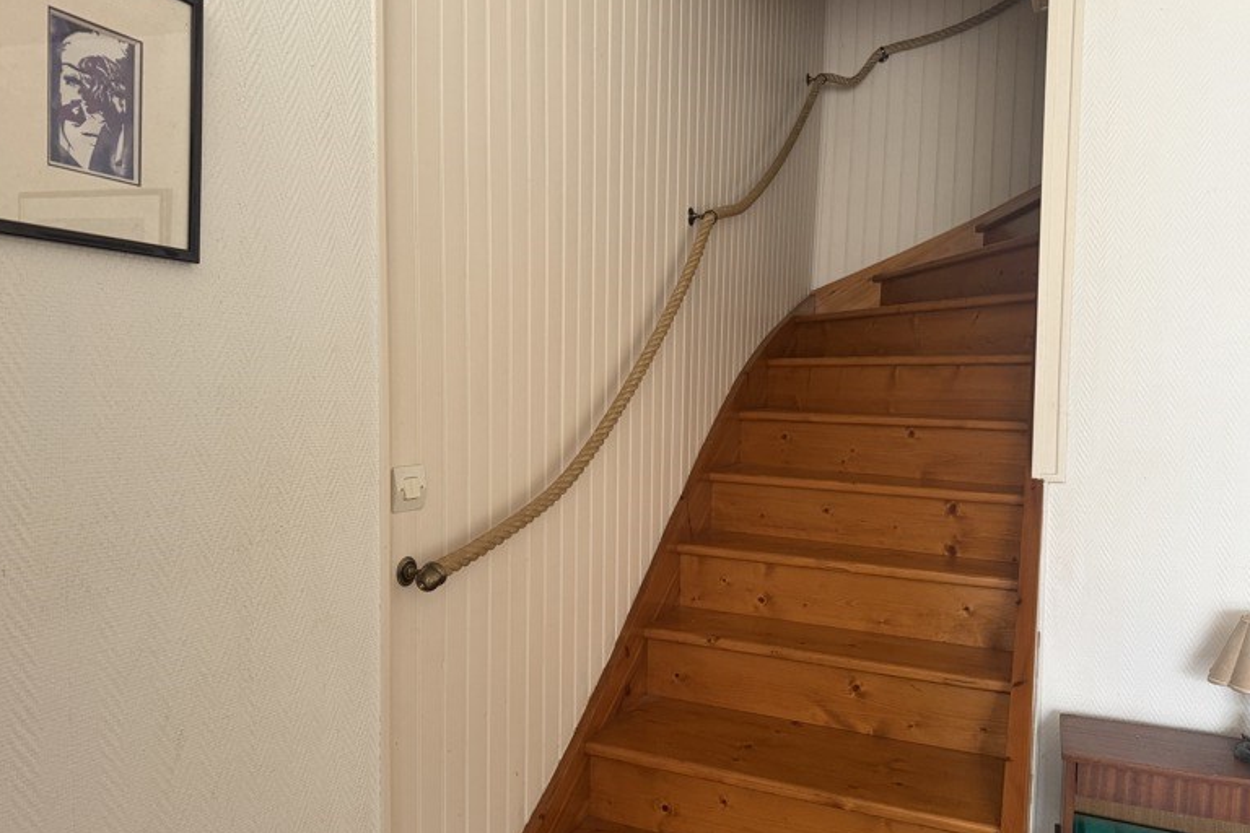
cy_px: 444
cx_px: 627
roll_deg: -1.3
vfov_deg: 49.5
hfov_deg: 69.4
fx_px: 903
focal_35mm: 26
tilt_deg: -3.8
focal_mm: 6.76
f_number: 1.78
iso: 250
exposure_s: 1/60
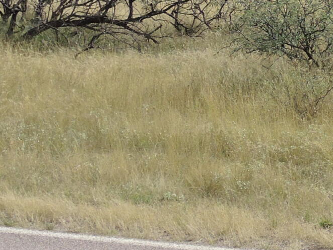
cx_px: 634
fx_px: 1222
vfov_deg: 11.4
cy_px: -50
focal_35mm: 127
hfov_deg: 13.6
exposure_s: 1/1600
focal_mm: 6
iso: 80
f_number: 2.8
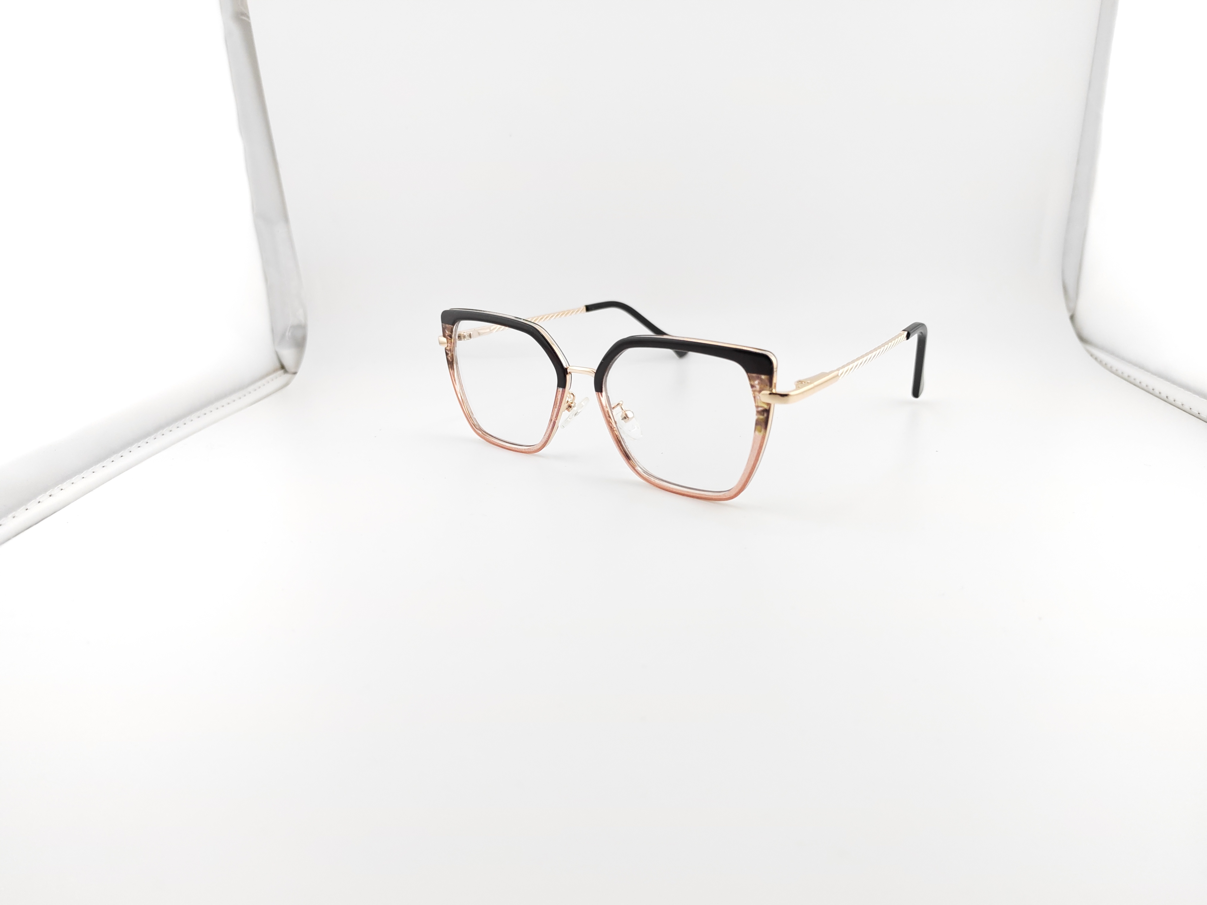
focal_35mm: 24
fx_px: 837
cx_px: 604
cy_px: 452
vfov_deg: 56.8
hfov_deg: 71.6
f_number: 1.9
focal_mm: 6.12
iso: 1000
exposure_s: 1/400
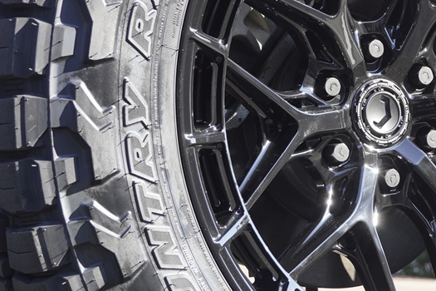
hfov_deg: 14.4
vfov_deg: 9.7
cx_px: 361
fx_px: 1713
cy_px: 86
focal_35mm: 141
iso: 100
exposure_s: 1/80
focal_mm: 33
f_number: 5
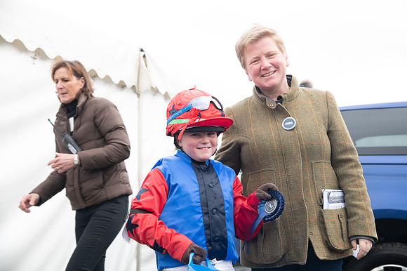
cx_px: 204
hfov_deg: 30.5
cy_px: 136
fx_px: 746
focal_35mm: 66
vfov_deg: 20.6
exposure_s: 1/125
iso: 200
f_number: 5
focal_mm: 66
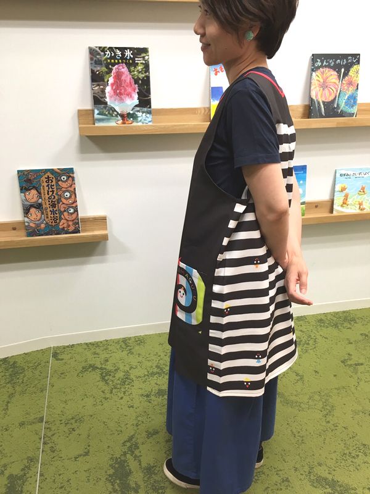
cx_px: 185
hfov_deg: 48.2
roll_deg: -0.6
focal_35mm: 29
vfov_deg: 61.7
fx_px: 413
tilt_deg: -26.2
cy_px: 247
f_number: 2.2
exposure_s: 1/30
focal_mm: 4.15
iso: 50
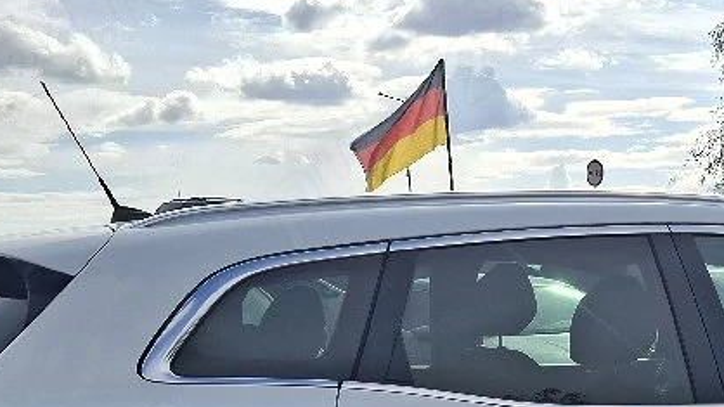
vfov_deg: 18.4
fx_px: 1152
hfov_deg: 34.0
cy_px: 552
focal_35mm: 60
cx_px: 565
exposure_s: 1/2500
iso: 50
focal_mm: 5.54
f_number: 1.8
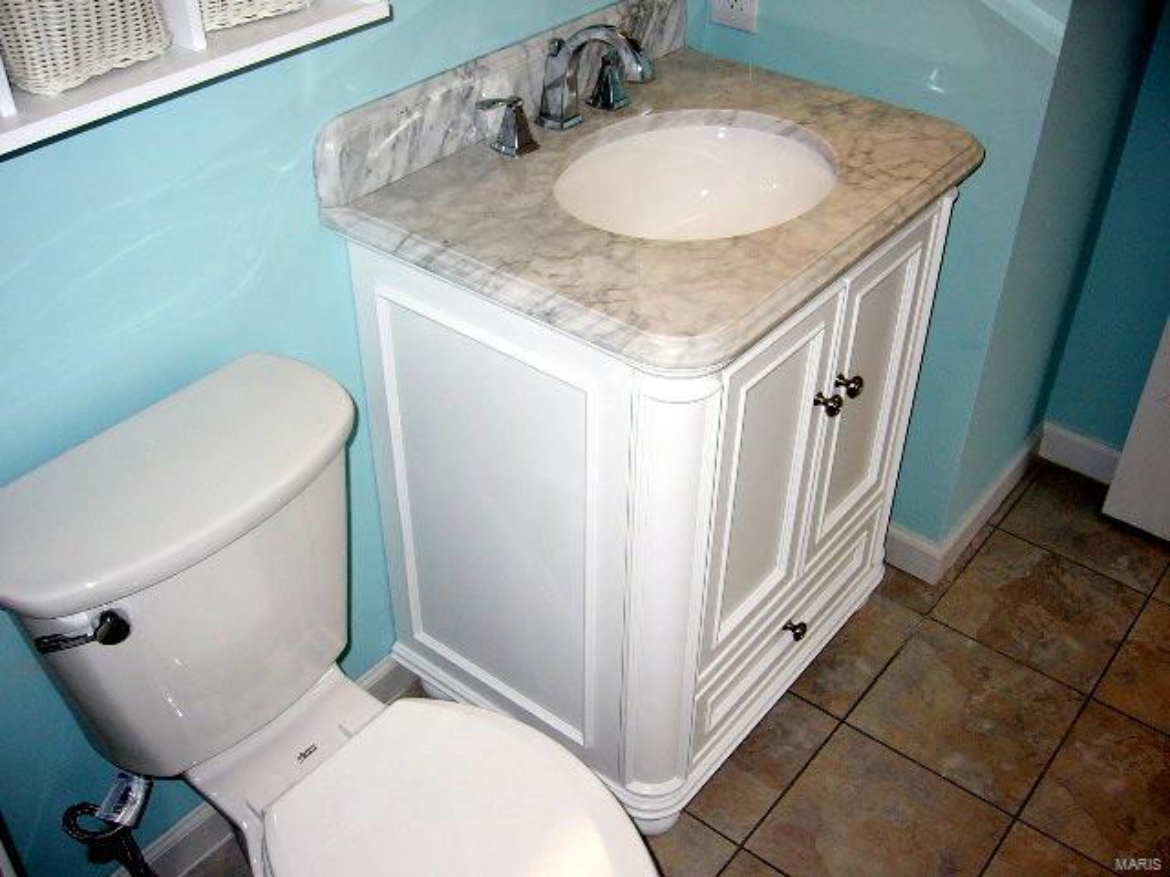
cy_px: 438
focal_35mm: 35
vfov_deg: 40.7
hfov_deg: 52.6
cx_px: 585
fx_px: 1183
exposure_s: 1/60
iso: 150
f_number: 2.8
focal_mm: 5.8
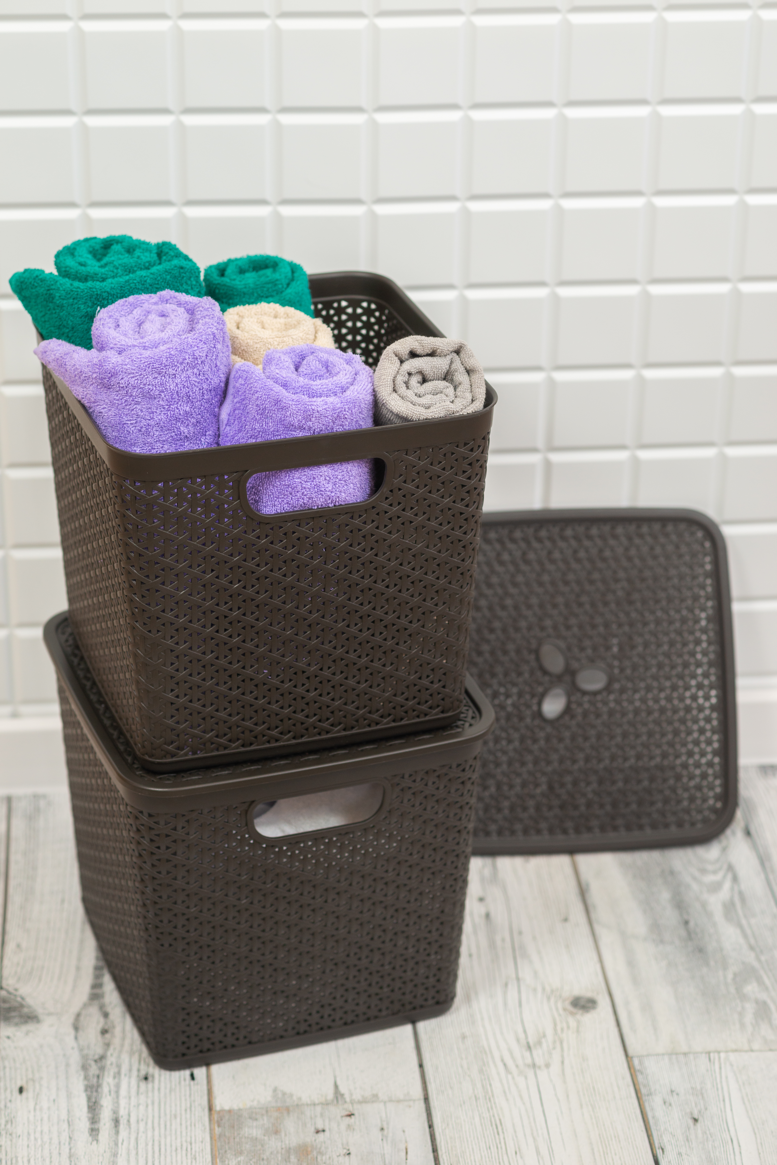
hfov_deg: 16.1
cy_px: 582
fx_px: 2750
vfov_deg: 23.9
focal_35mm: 85
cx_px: 388
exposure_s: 1/200
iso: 200
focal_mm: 85
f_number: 3.5
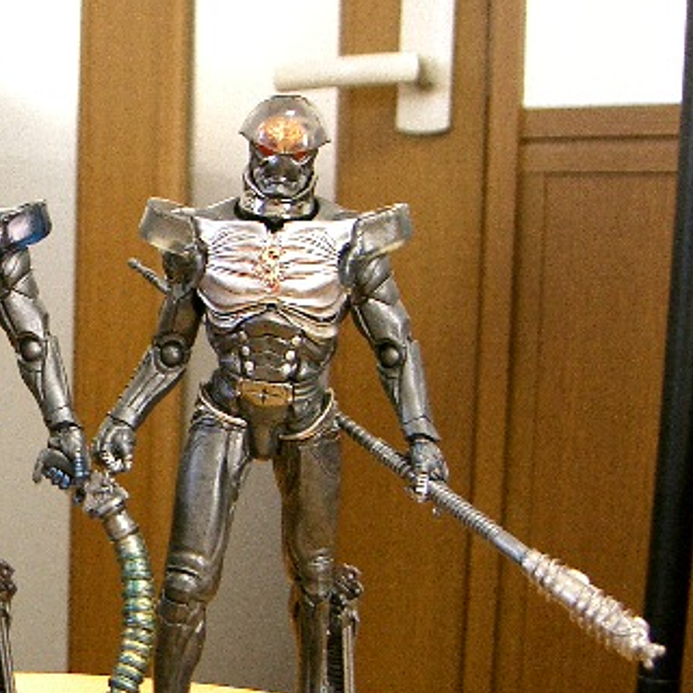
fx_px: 1563
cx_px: 9
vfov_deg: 24.9
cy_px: 472
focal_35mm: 69
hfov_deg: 24.0
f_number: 2.8
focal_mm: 8
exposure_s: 1/15
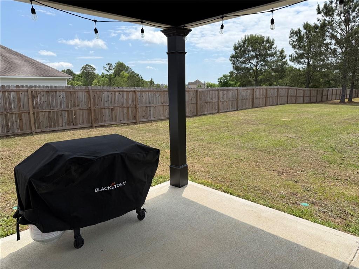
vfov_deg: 56.8
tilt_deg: -10.7
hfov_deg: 71.6
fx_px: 249
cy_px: 134
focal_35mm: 24
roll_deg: +0.8
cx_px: 180
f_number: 1.78
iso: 80
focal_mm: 6.76
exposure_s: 1/4167
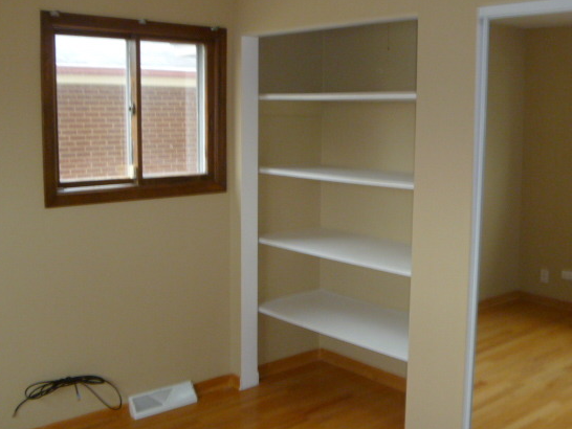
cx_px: 304
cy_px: 204
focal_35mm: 41
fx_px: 678
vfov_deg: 35.2
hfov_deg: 45.7
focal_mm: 6.3
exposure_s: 1/30
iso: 250
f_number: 3.5
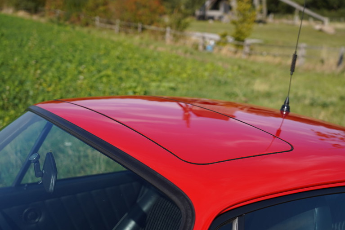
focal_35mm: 48
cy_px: 115
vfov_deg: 28.1
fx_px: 460
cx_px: 172
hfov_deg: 41.1
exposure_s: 1/1000
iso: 100
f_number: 4.5
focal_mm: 48
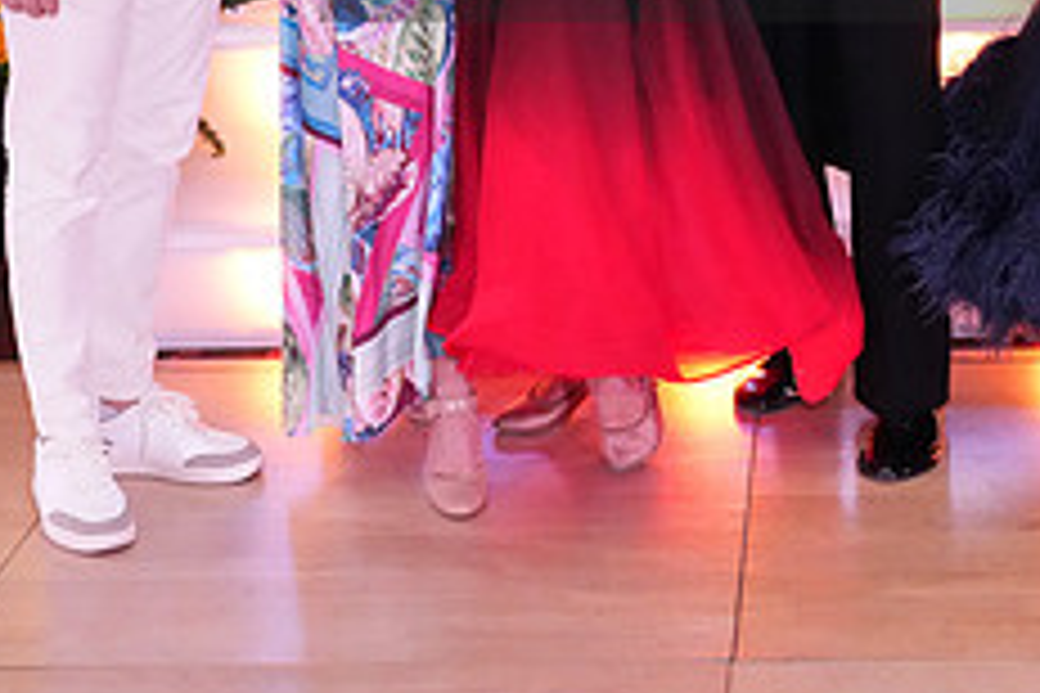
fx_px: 2398
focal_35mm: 83
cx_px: 810
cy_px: -97
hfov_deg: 24.1
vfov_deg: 15.9
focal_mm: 33
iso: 8000
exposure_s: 1/250
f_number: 8
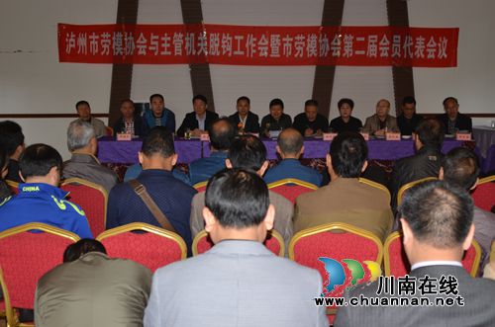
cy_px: 164
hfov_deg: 46.5
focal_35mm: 42
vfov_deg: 31.7
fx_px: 576
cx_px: 248
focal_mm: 28
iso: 100
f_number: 3.5
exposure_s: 1/60
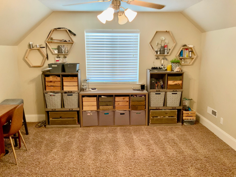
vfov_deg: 48.2
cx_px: 118
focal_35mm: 29
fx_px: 198
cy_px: 88
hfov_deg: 61.7
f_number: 1.8
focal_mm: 3
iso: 200
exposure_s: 1/60
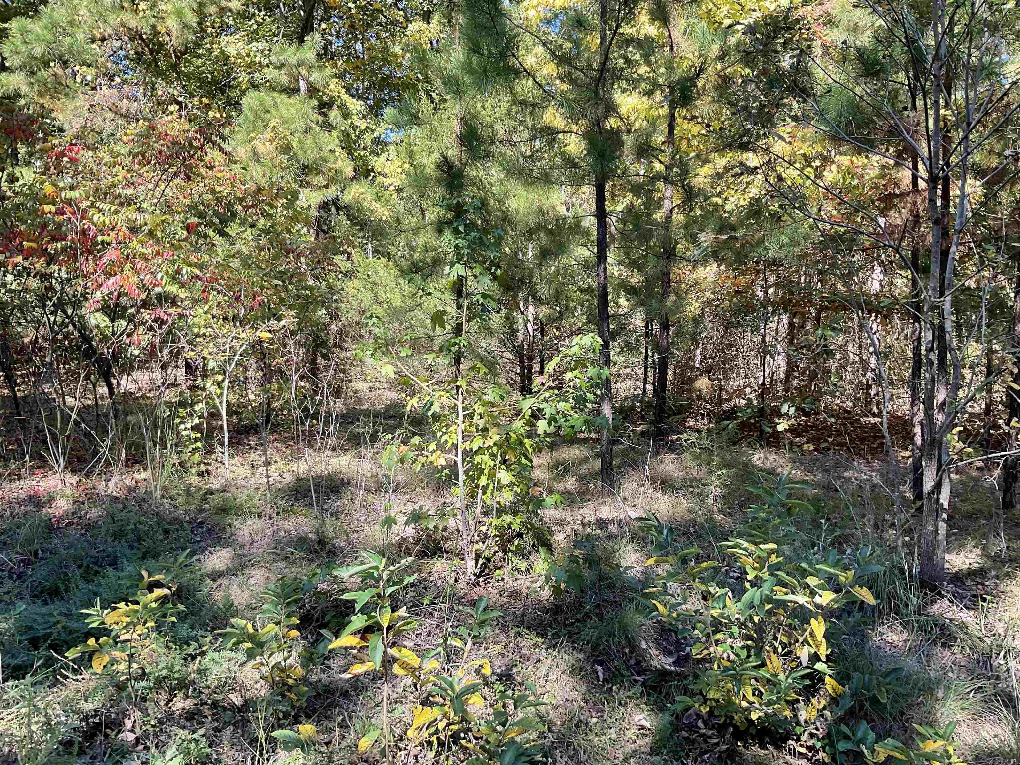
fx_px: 855
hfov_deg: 61.7
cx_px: 510
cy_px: 382
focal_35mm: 29
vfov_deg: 48.2
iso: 16
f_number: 1.8
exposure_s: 1/157
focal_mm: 3
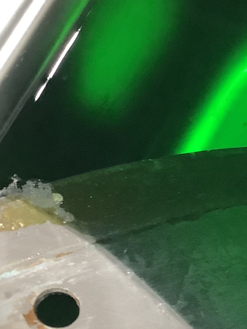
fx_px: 789
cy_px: 198
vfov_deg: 23.5
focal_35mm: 83
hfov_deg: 17.2
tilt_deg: -77.5
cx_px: 271
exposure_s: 1/25
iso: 400
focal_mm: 3.3
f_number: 2.4
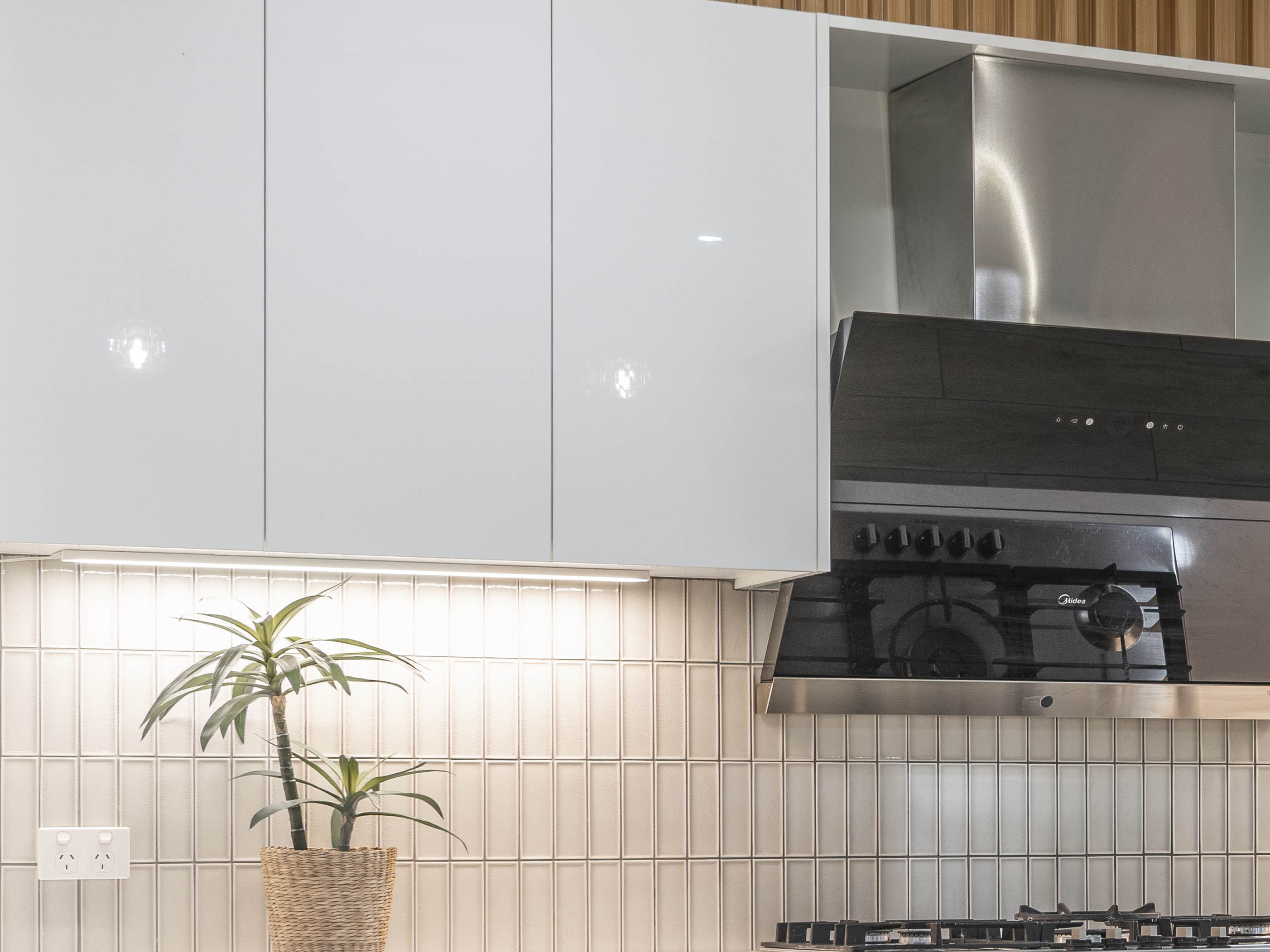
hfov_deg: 19.5
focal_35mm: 94
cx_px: 1588
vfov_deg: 15.5
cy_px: 933
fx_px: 3449
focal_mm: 34
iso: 125
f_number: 5.6
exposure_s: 1/4
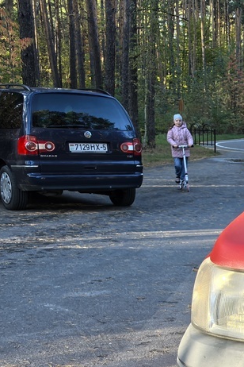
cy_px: 313
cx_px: 461
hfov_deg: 15.5
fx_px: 742
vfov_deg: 27.0
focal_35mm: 73
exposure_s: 1/904
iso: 250
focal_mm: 6.98
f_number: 2
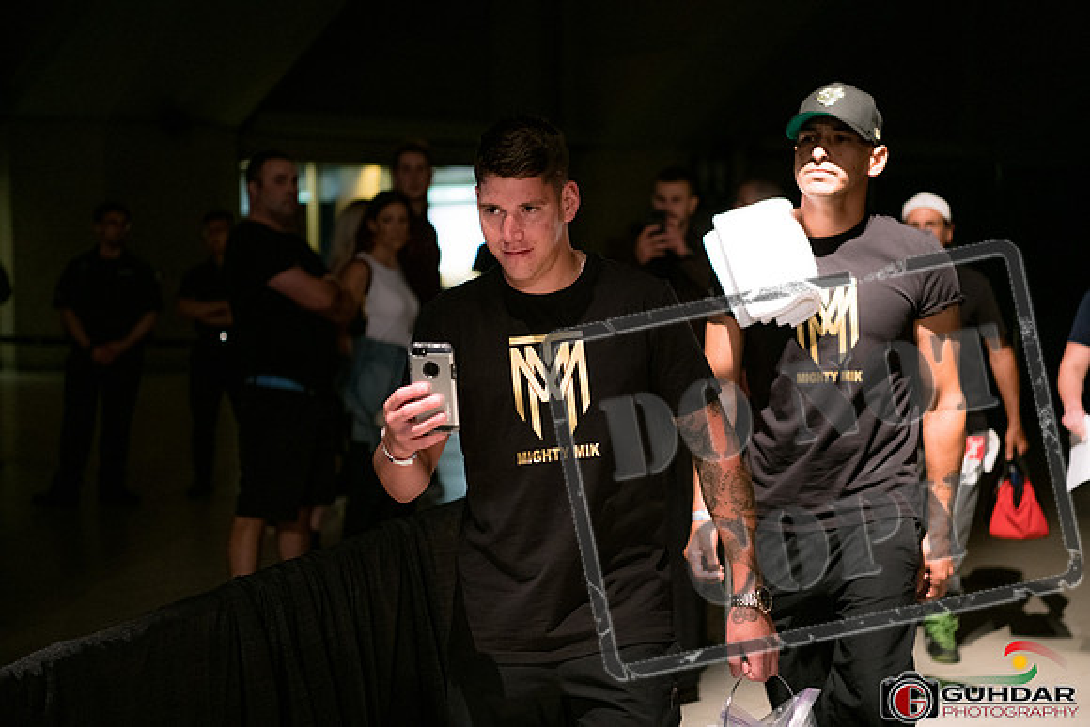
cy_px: 364
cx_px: 545
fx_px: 2120
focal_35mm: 70
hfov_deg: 28.8
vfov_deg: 19.5
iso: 1600
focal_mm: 70
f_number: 2.8
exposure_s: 1/160
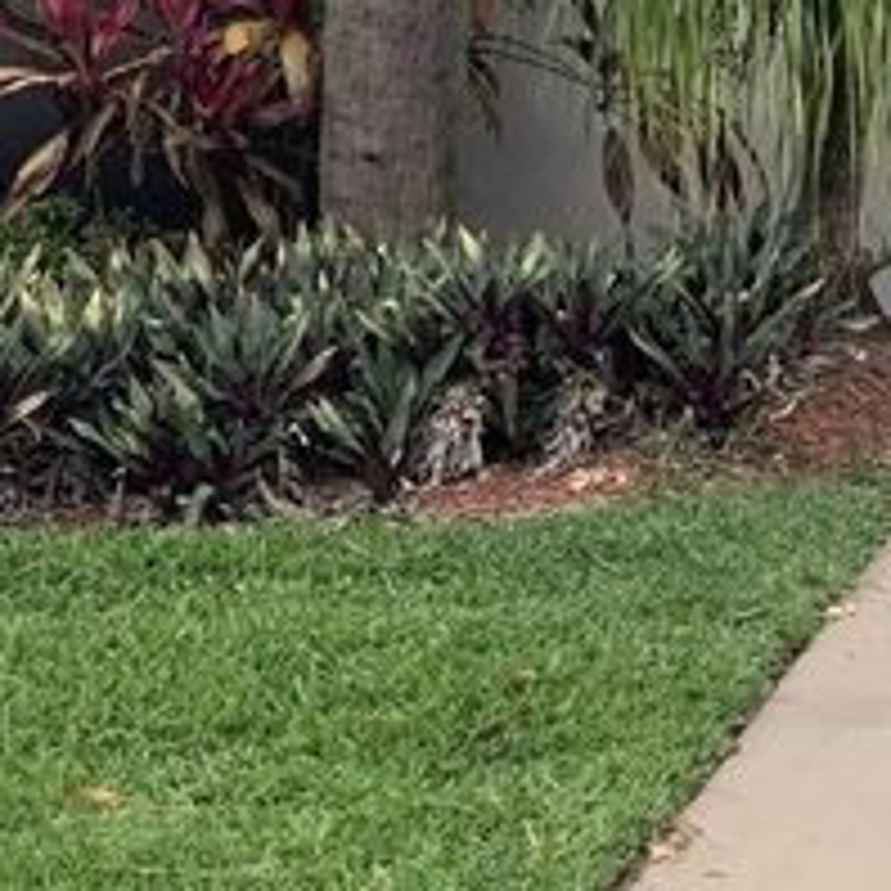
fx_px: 2883
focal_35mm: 99
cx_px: 1323
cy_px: 326
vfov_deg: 17.5
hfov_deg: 16.1
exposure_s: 1/759
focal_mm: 4.25
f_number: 1.8
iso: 25
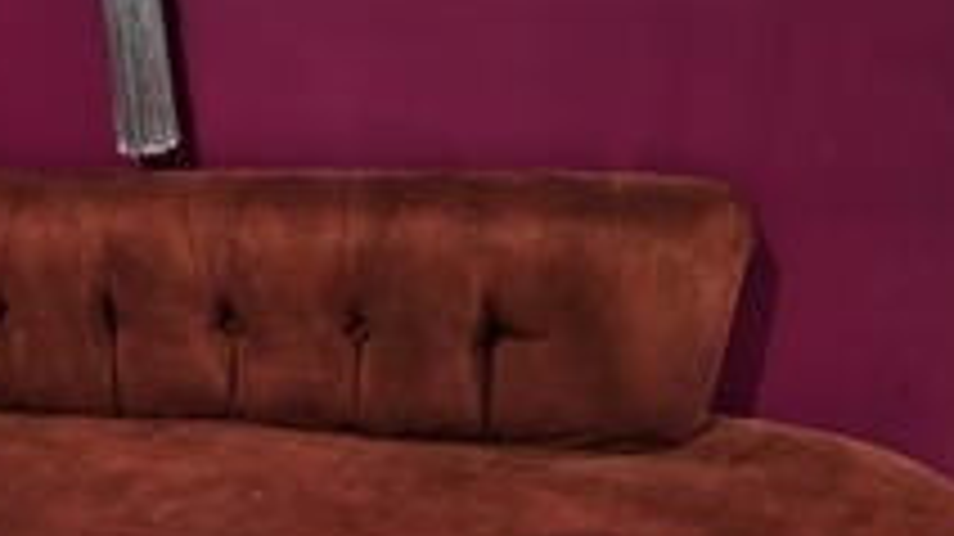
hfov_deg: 37.0
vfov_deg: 20.7
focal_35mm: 54
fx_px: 1365
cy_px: 651
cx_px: 173
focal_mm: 6.3
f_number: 1.7
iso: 1250
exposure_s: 1/20
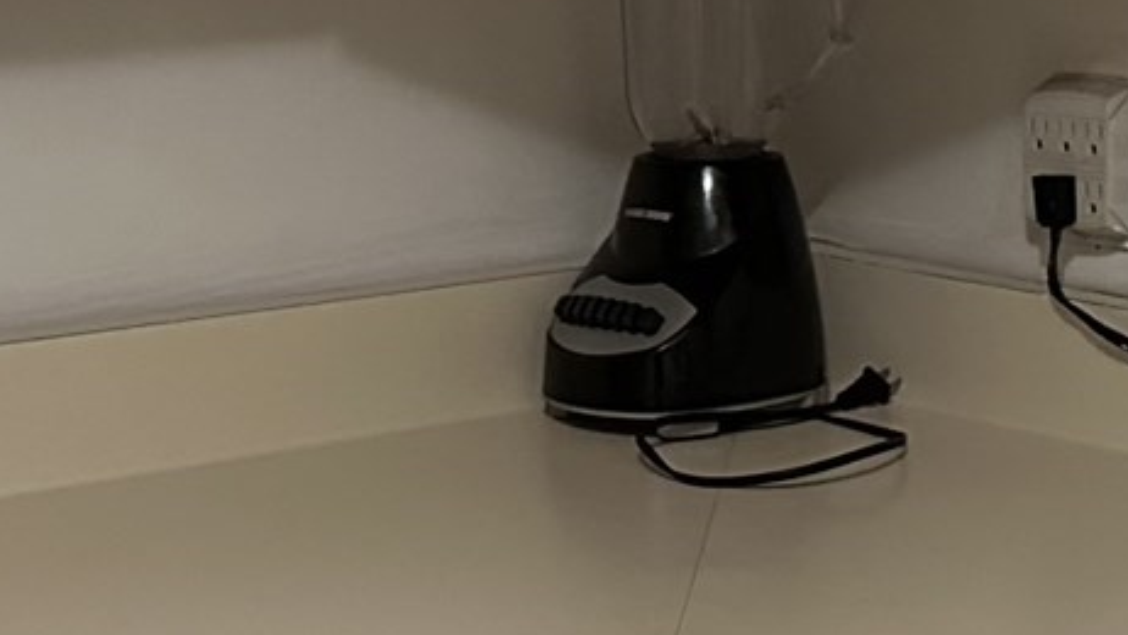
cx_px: 830
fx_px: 3470
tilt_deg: -12.3
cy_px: 469
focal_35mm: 116
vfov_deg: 10.4
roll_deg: -0.4
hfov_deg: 18.4
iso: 800
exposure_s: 1/60
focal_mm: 6.86
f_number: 1.78
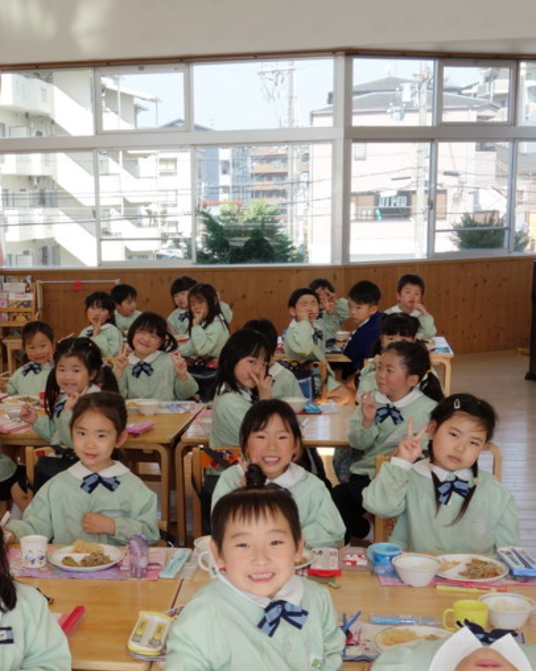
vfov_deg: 35.2
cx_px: 153
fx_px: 1052
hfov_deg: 28.3
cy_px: 422
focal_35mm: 53
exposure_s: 1/60
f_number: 9
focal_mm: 10.4
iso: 125
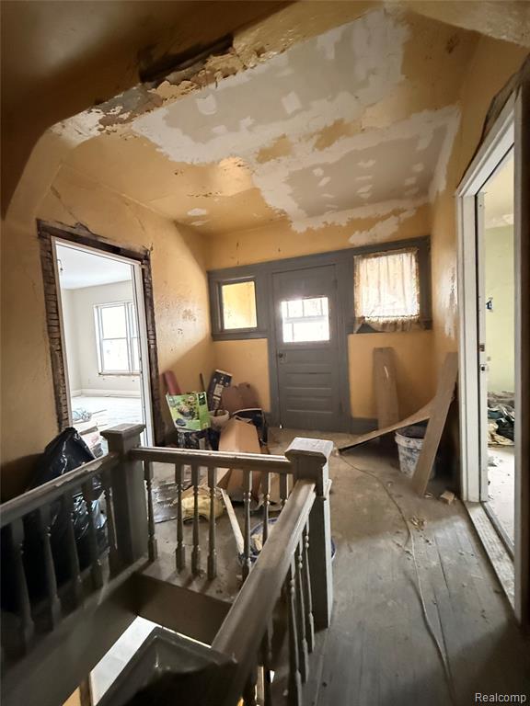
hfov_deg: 85.7
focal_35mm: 14
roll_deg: +4.4
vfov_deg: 102.1
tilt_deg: -0.8
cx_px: 265
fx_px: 286
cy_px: 353
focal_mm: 2.22
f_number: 2.2
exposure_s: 1/48
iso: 1600
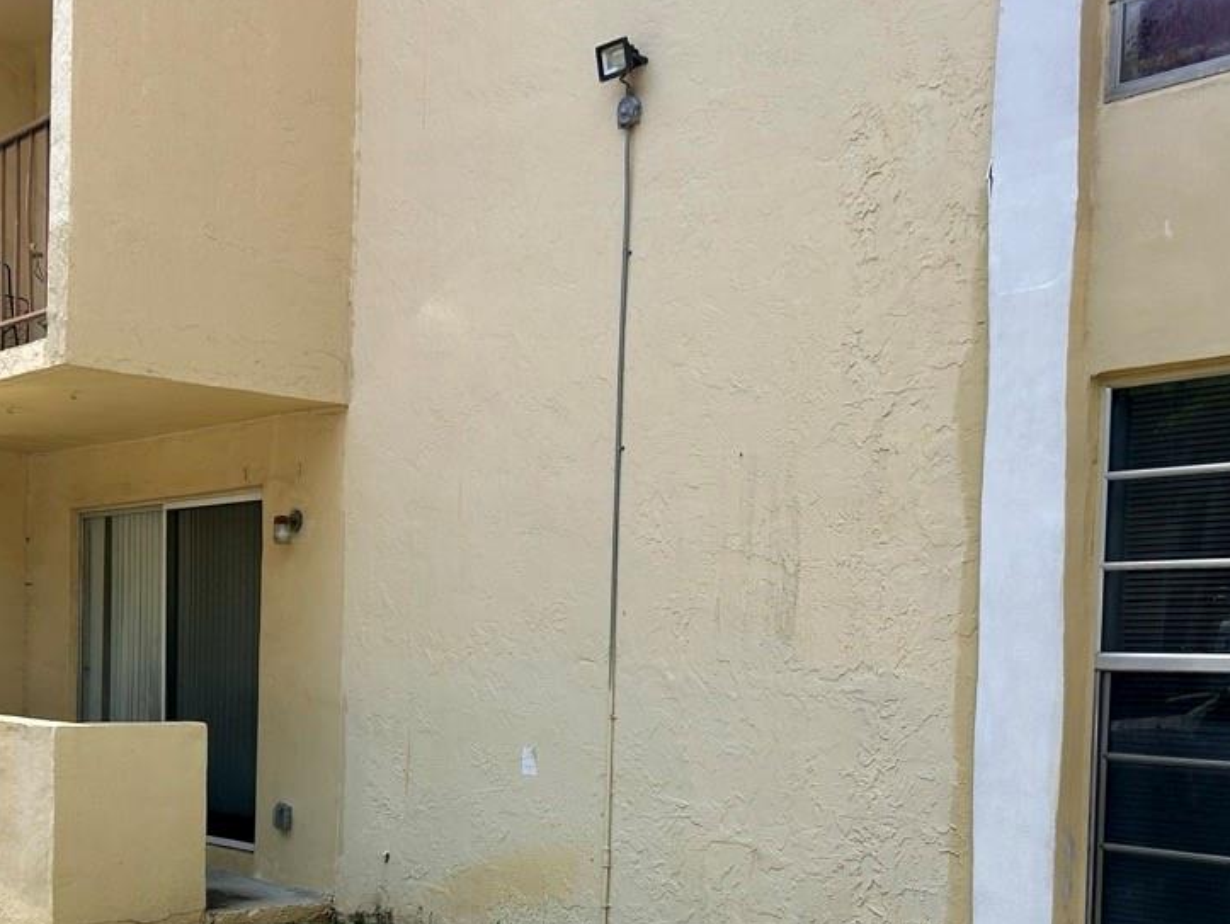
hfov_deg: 41.2
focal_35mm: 46
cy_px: 687
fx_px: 1635
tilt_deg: -2.1
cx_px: 567
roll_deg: -0.9
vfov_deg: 31.0
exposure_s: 1/2457
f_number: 1.5
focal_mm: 5.7
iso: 50
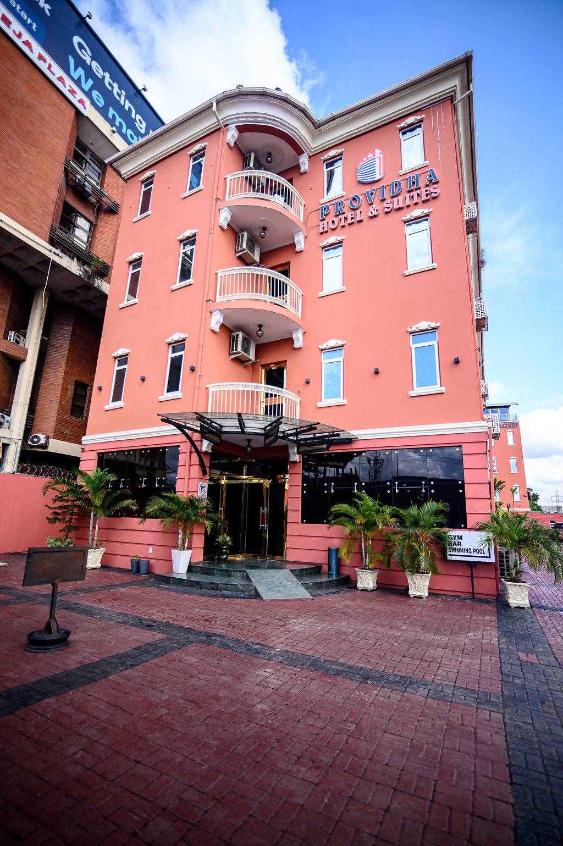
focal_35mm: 16
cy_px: 423
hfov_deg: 73.7
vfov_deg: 96.8
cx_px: 282
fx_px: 376
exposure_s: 1/1250
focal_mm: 16
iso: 160
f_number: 2.8
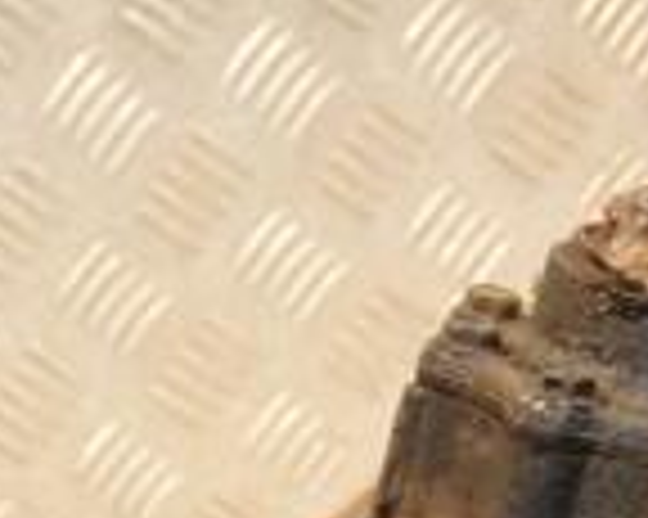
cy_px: 860
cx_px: -50
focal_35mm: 223
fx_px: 4274
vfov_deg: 6.8
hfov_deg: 8.6
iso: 800
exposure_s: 1/200
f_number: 5
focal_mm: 38
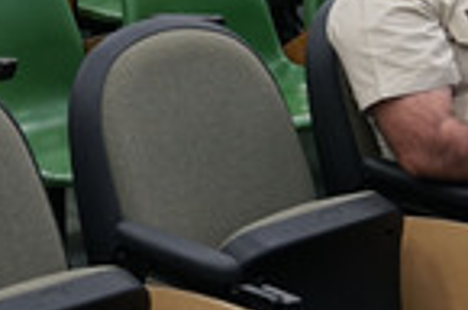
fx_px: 1777
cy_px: 16
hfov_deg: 14.8
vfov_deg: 9.9
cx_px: 44
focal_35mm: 137
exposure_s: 1/60
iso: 800
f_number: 2.8
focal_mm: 24
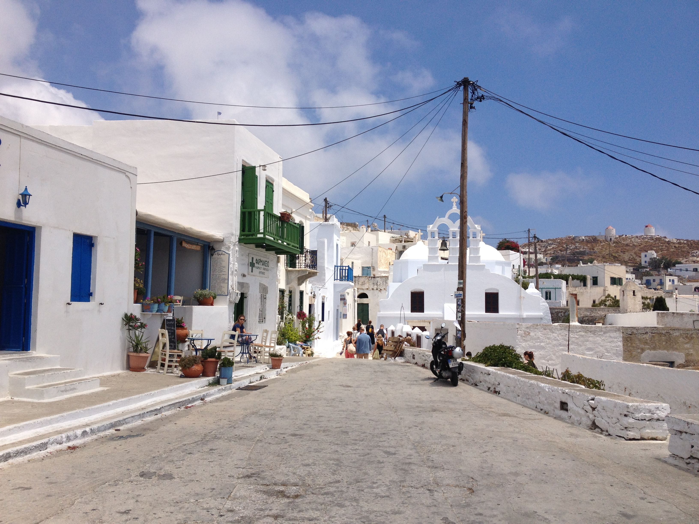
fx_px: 707
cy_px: 262
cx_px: 350
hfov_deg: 52.6
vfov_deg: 40.7
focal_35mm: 35
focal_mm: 4.28
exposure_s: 1/3690
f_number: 2.4
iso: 50
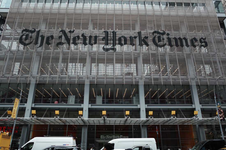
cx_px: 113
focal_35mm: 28
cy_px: 75
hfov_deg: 65.5
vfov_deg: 46.4
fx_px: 176
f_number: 2.8
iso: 400
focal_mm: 18.3
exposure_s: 1/800
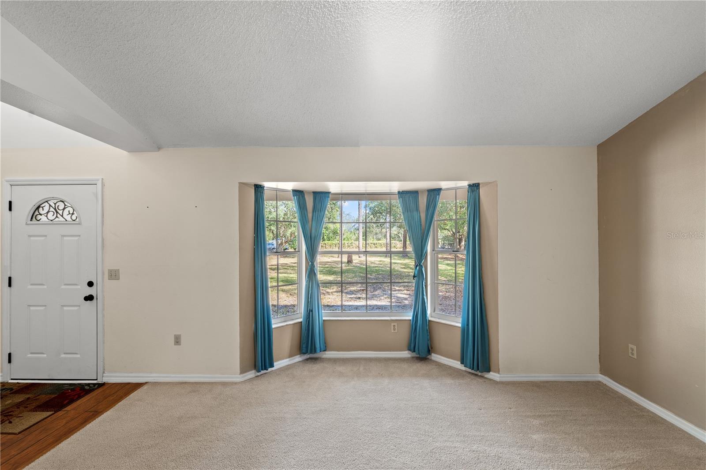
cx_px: 353
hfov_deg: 104.3
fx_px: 274
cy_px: 235
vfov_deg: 81.2
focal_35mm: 14
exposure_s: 1/1.25
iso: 200
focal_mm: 14
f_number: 9
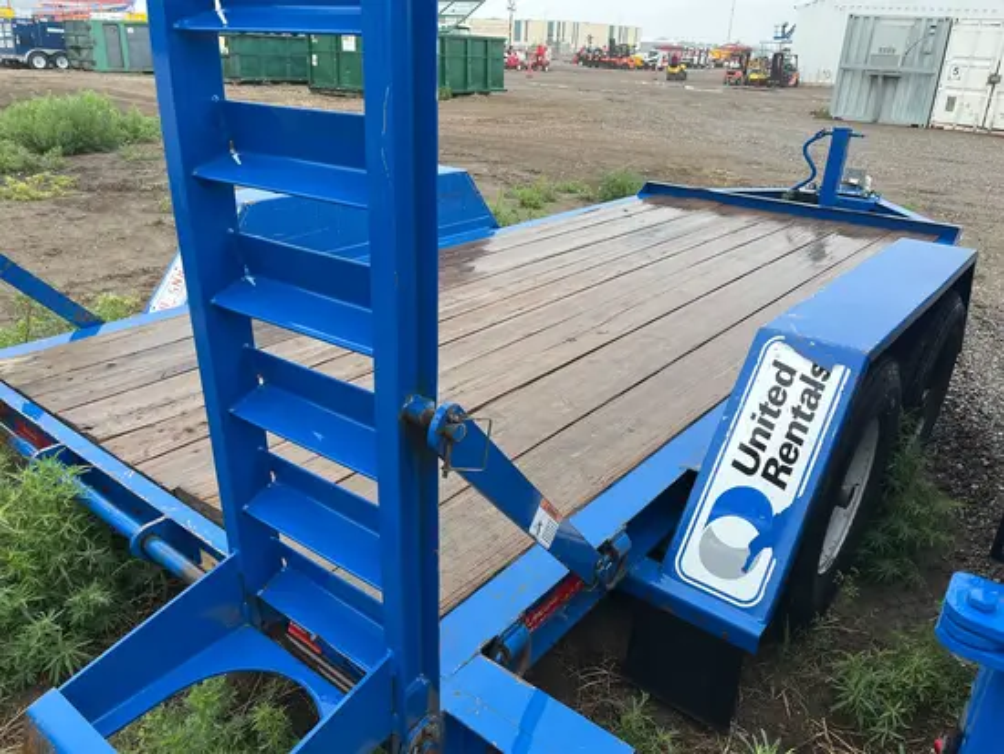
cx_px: 502
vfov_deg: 53.1
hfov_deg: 67.3
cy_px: 377
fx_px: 754
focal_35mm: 26
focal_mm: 5.1
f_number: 1.6
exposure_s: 1/122
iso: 40
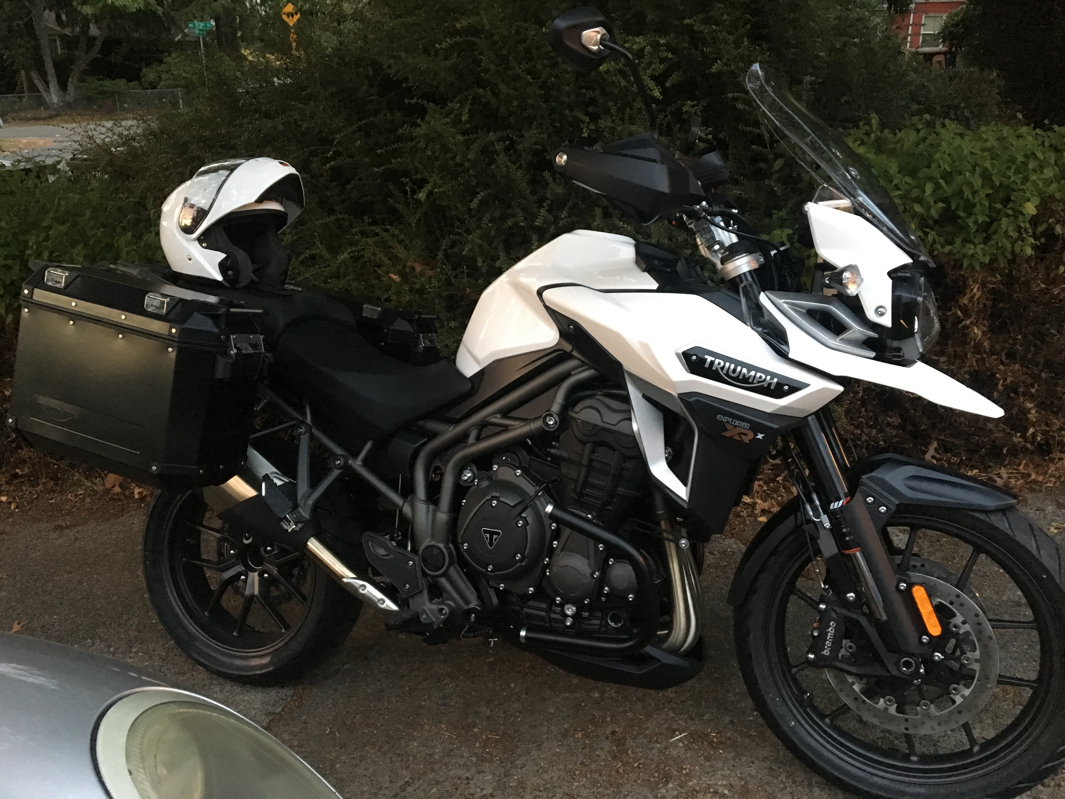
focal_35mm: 29
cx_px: 532
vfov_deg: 48.2
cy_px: 400
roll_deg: +0.3
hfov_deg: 61.7
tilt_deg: -18.6
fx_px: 892
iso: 250
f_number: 2.2
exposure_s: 1/15
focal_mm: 4.15
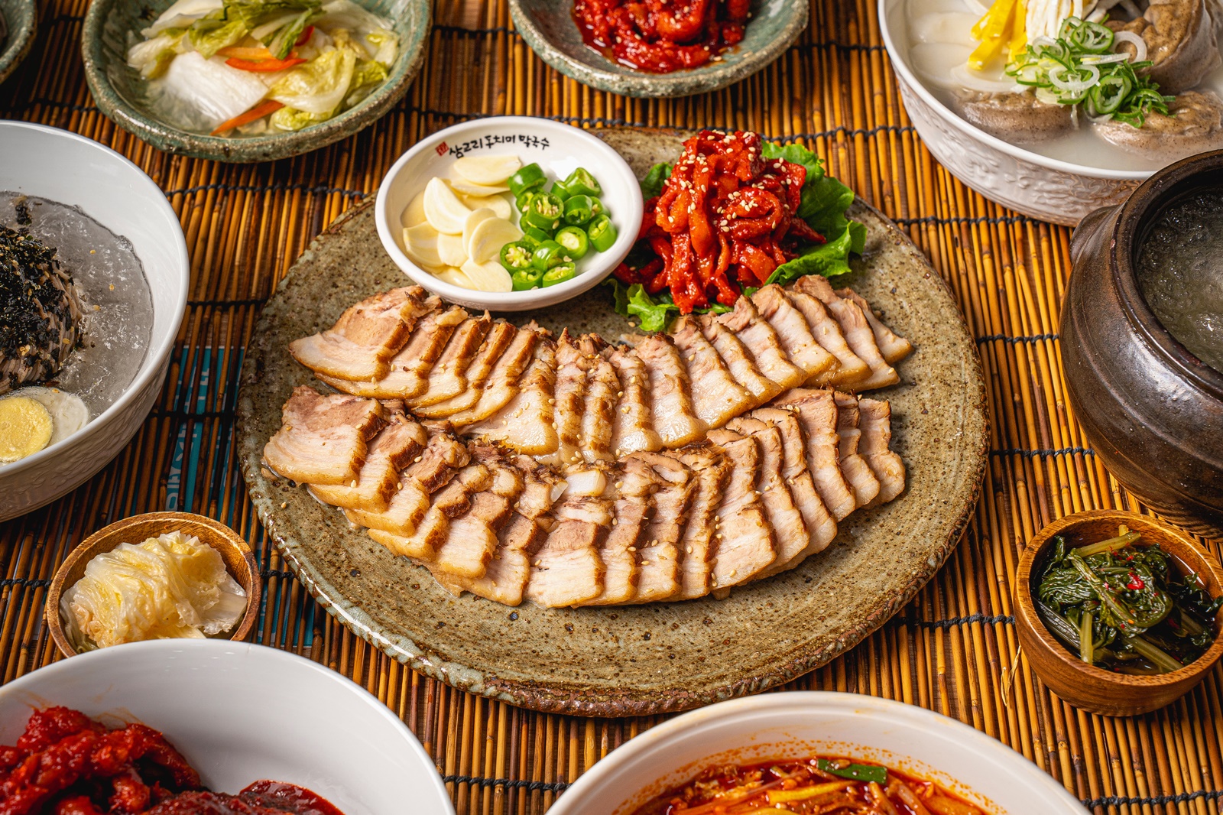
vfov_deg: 25.0
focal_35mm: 54
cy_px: 408
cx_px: 612
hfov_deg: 36.9
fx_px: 1834
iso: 100
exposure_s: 1/125
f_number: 11
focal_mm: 54
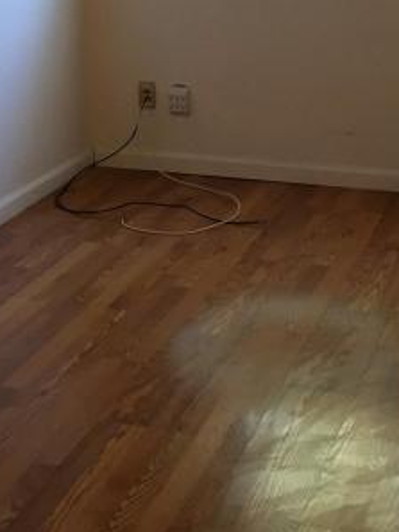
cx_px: 242
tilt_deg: -13.1
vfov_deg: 25.2
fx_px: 1152
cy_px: 52
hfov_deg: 19.6
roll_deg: +1.6
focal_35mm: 75
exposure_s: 1/30
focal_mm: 4.15
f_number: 2.2
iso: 125
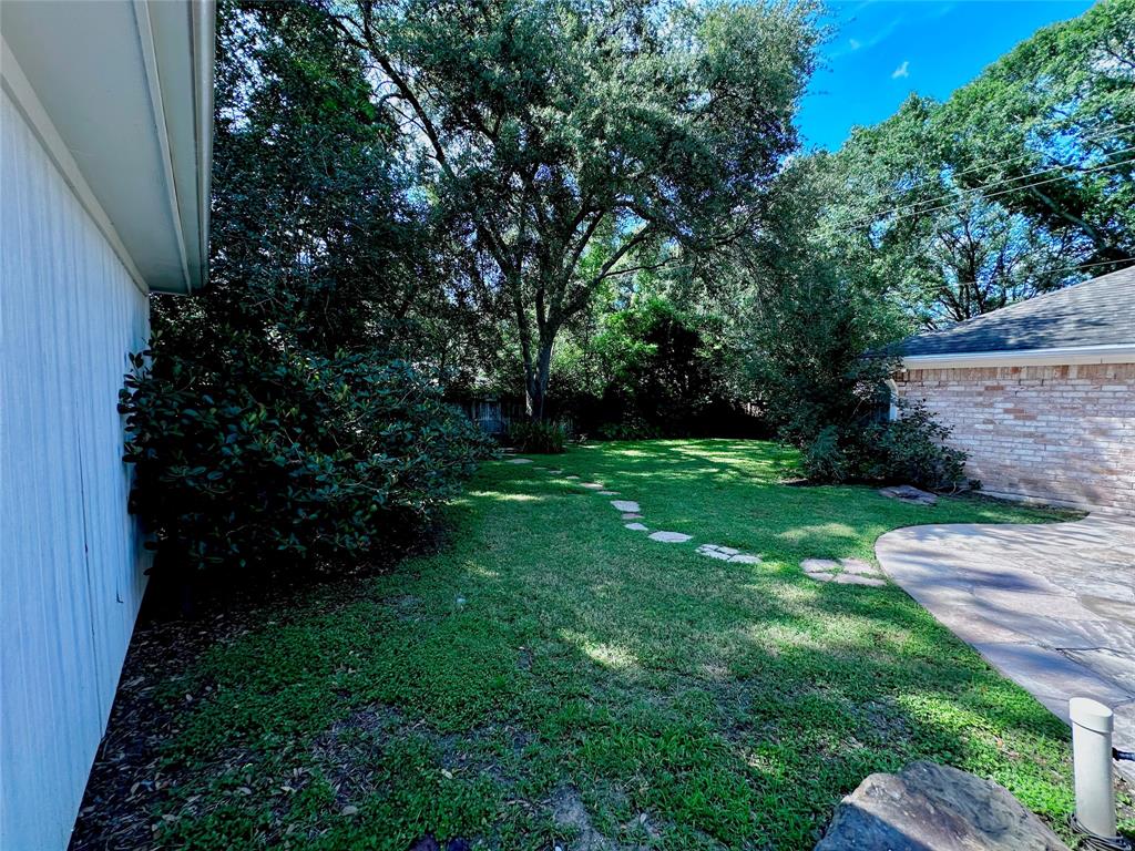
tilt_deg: -3.0
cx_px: 568
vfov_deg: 85.7
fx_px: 459
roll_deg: -0.7
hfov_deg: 102.1
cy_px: 426
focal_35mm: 14
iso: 40
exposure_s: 1/309
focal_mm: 2.22
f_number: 2.2
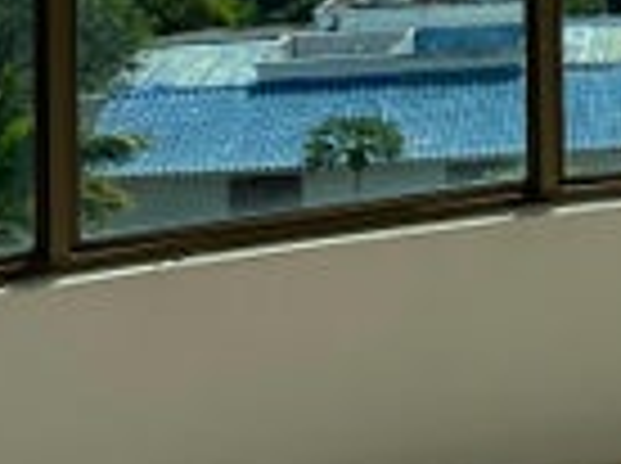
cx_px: 1048
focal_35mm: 121
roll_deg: +1.1
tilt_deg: -0.3
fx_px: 2167
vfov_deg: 11.4
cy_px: -369
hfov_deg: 14.7
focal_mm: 5.1
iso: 50
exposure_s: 1/6897
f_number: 1.6
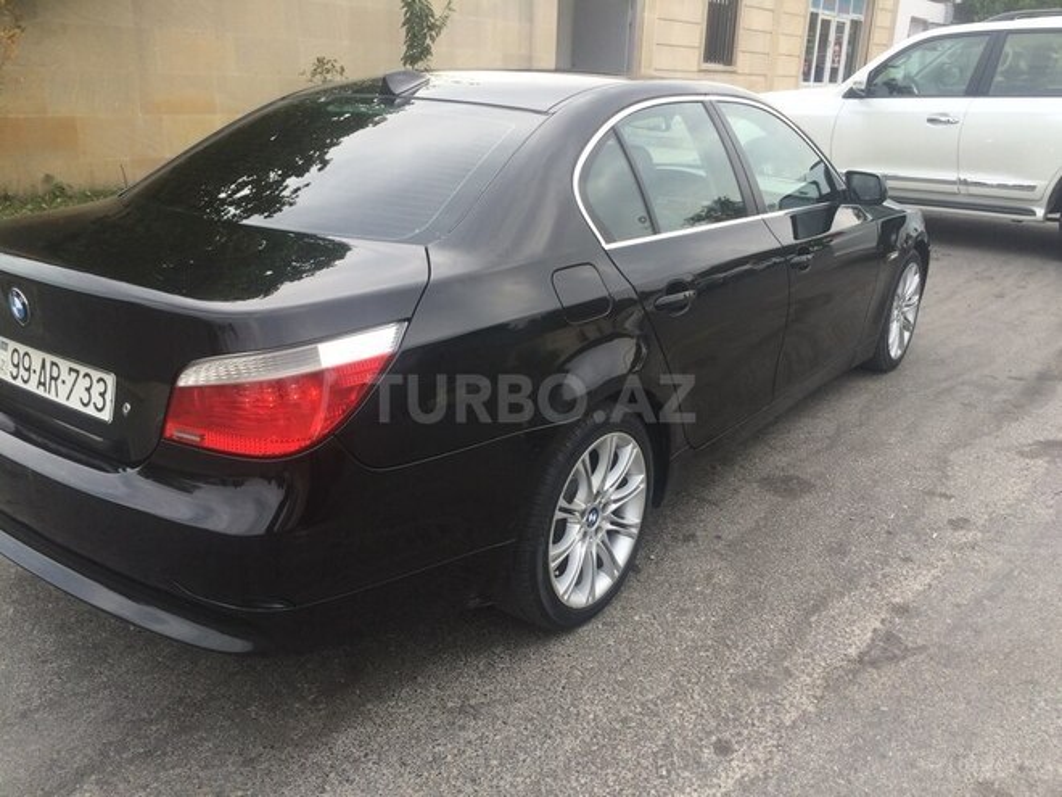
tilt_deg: -19.3
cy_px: 398
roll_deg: -1.3
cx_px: 531
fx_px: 890
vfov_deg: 48.2
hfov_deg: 61.7
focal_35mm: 29
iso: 32
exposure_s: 1/313
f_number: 2.2
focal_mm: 4.15
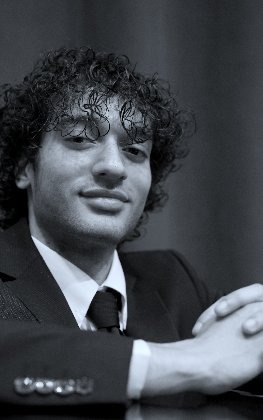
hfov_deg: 17.2
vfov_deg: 27.1
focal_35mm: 76
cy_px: 247
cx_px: 151
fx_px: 872
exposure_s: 1/200
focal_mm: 52
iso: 1000
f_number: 3.2
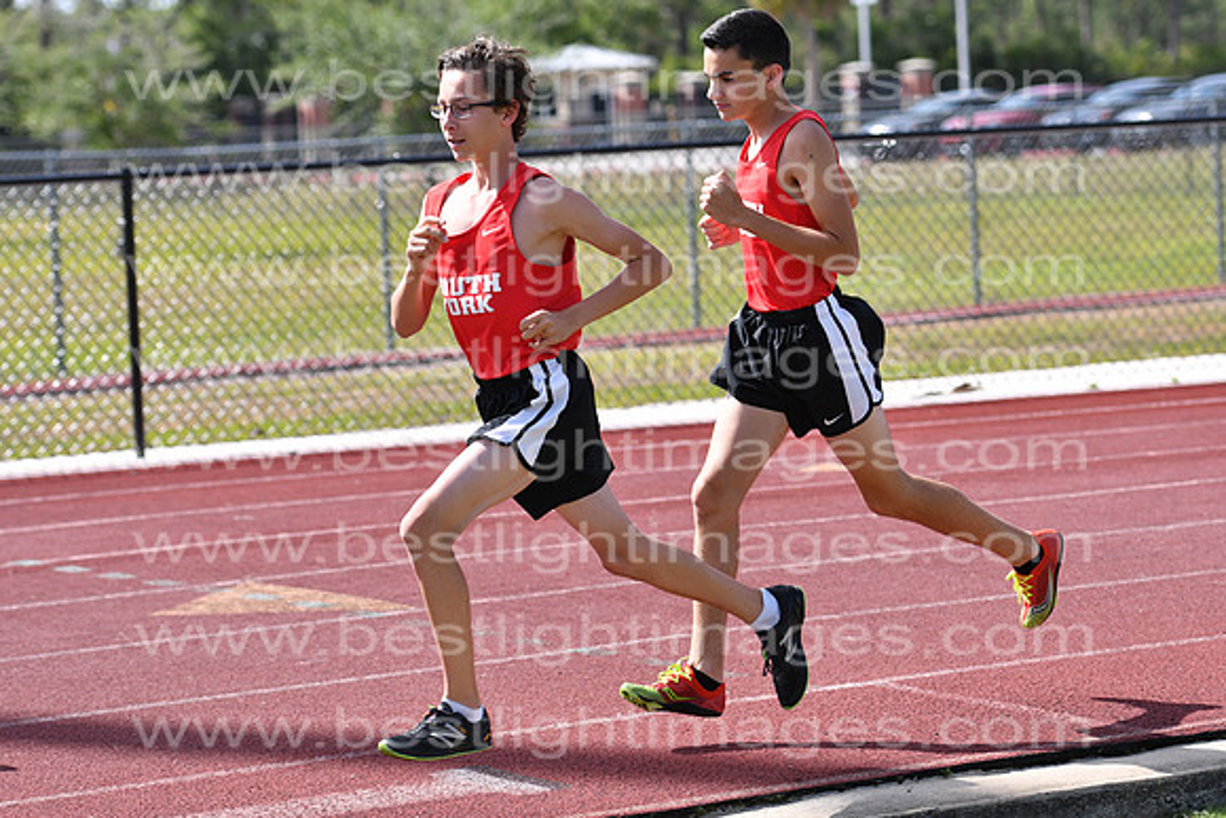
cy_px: 409
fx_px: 4598
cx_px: 613
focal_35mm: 135
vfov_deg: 10.2
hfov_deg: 15.2
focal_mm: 90
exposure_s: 1/1000
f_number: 4
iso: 100
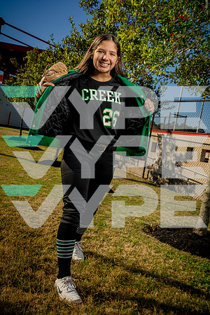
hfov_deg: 33.4
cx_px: 105
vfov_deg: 48.5
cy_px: 158
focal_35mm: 40
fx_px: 350
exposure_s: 1/250
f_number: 10
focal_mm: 40
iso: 125
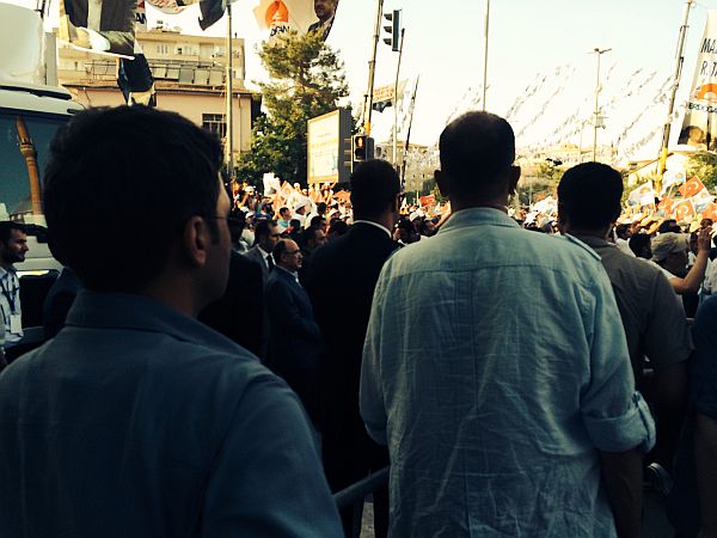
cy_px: 269
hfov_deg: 60.0
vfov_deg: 46.8
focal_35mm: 30
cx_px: 358
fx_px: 621
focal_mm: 4.12
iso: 32
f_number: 2.2
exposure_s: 1/394
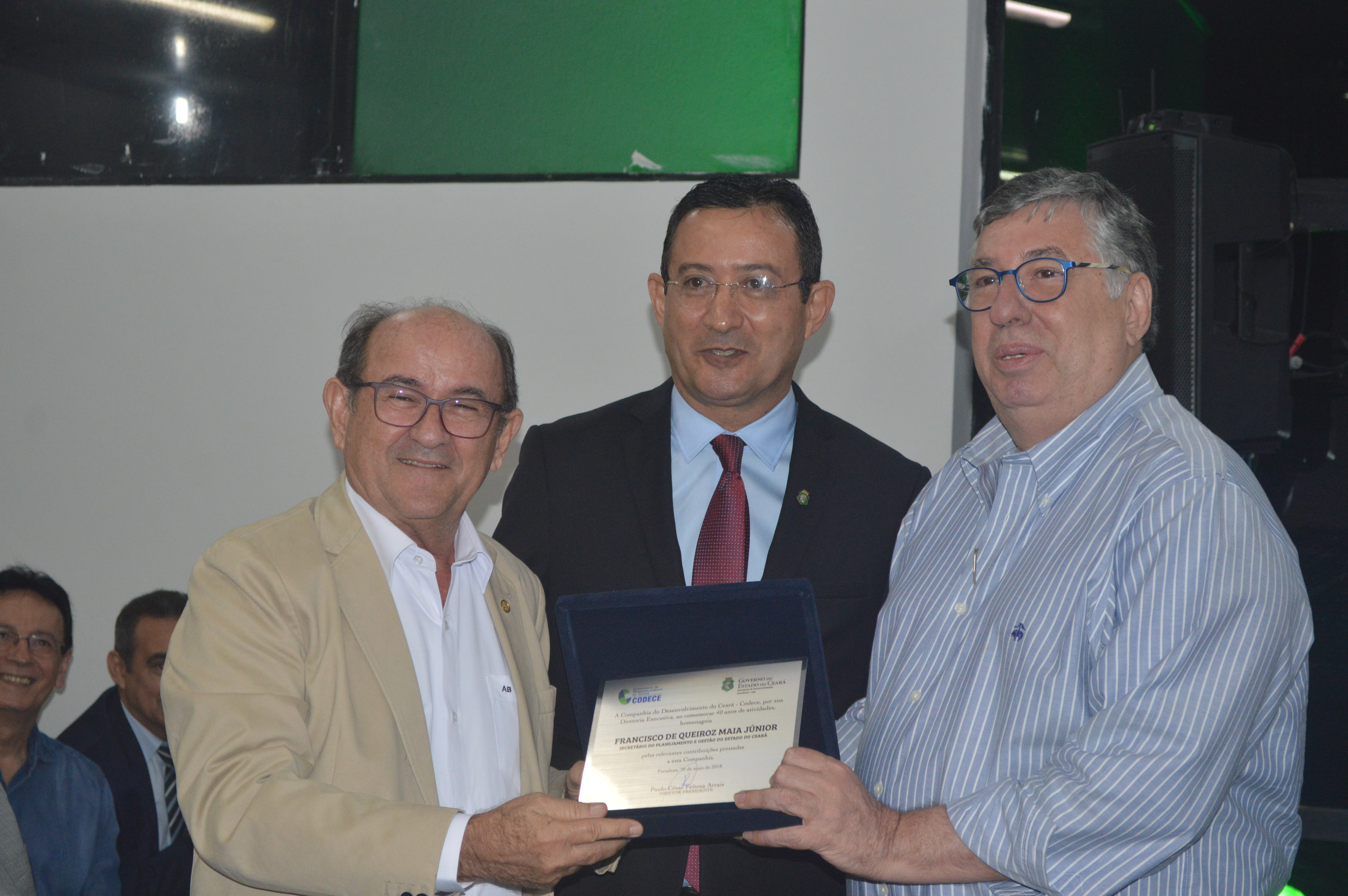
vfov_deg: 18.9
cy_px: 448
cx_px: 674
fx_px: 2694
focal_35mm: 72
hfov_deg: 28.1
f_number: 5.6
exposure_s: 1/80
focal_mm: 48
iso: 800
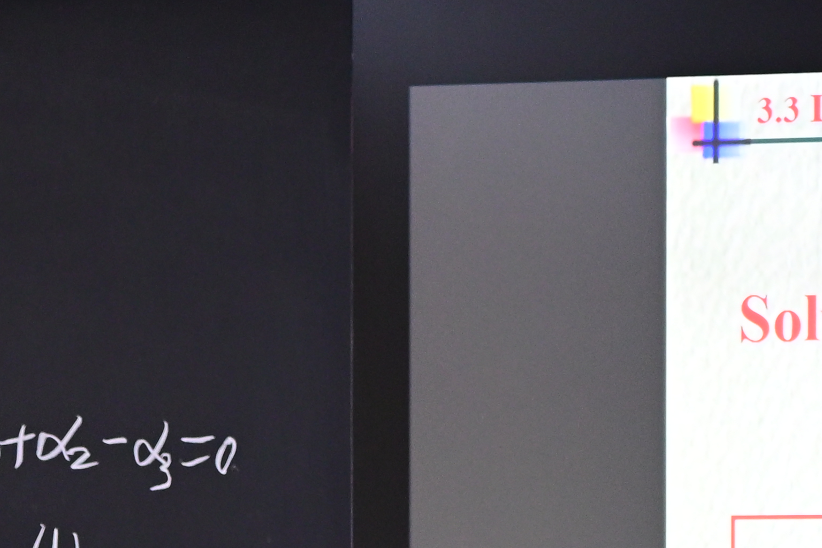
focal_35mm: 408
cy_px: 861
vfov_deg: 3.4
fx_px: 9311
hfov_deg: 5.0
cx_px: 734
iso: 1000
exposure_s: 1/160
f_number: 2.8
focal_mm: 75
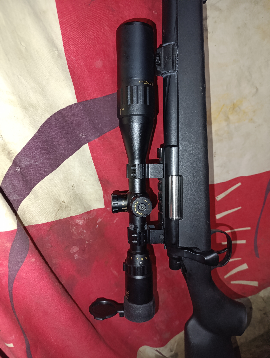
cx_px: 135
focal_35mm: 23
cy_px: 179
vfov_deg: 73.8
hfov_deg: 59.0
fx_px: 239
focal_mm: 6.14
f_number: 1.6
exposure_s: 1/50
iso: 1600
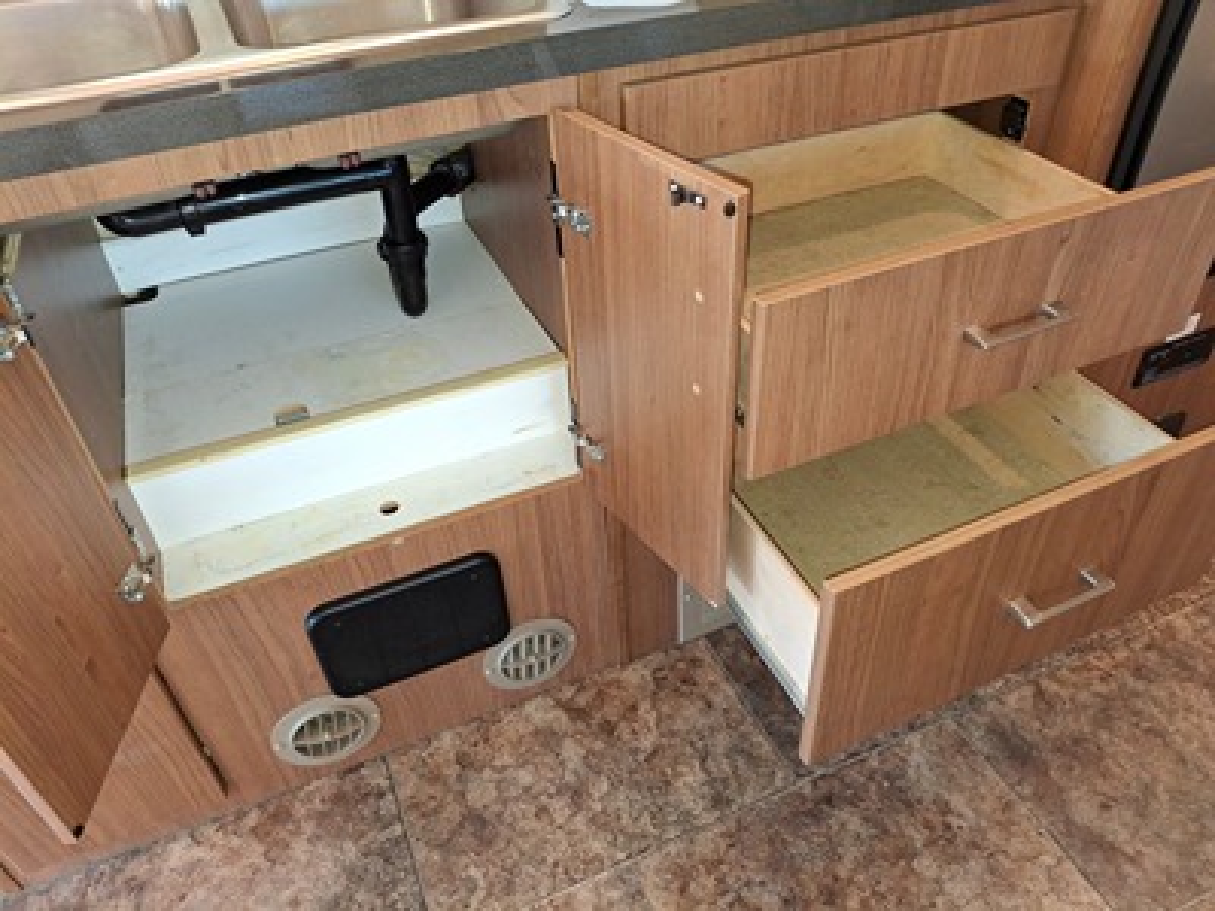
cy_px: 456
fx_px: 877
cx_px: 608
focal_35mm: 25
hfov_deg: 69.4
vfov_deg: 54.9
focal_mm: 4.69
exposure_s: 1/60
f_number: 1.8
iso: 200
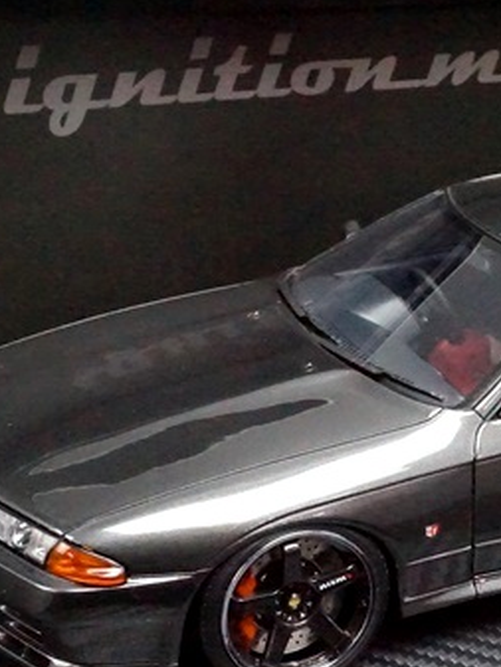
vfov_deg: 23.0
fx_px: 1638
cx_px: 513
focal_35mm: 85
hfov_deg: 17.0
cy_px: 379
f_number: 14
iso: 25600
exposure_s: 1/25
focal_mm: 31
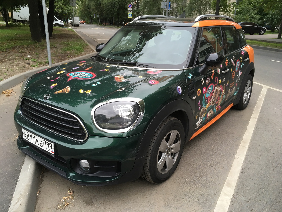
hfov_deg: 61.7
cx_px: 141
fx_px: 236
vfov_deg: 48.2
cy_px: 106
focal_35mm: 29
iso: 25
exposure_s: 1/33
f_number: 2.2
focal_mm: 4.15
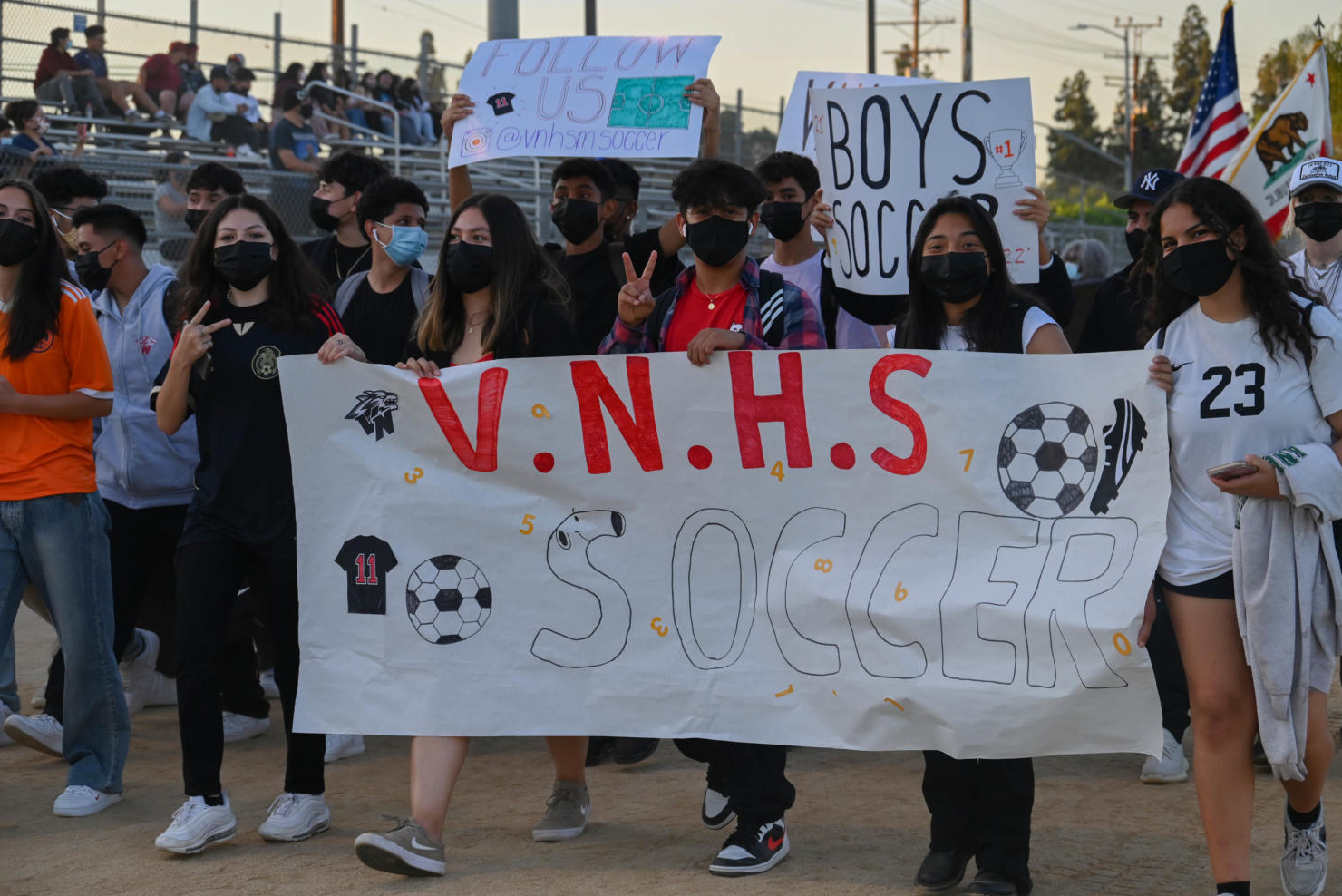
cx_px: 678
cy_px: 453
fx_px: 2648
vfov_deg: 19.2
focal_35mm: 71
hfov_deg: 28.4
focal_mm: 70
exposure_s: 1/500
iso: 800
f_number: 6
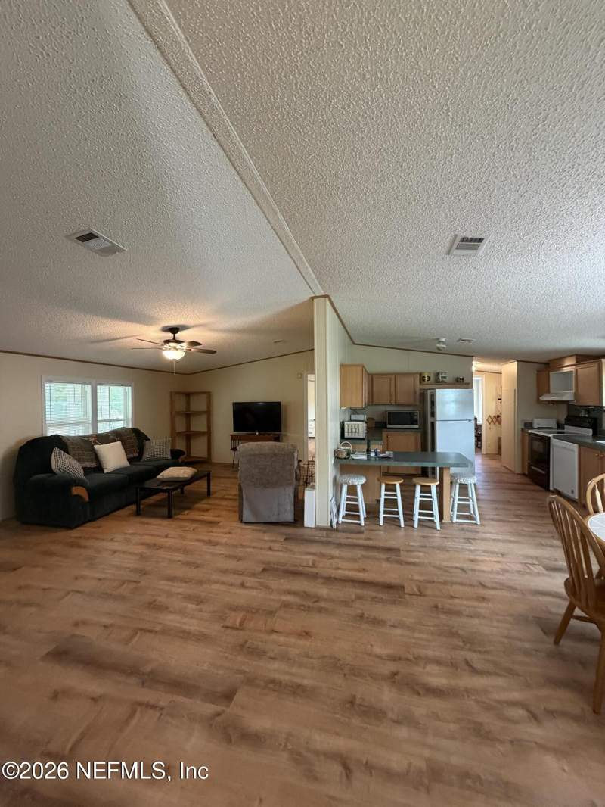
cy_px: 404
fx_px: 326
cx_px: 302
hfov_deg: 85.7
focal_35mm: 14
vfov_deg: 102.1
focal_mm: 2.22
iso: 500
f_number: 2.2
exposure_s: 1/60
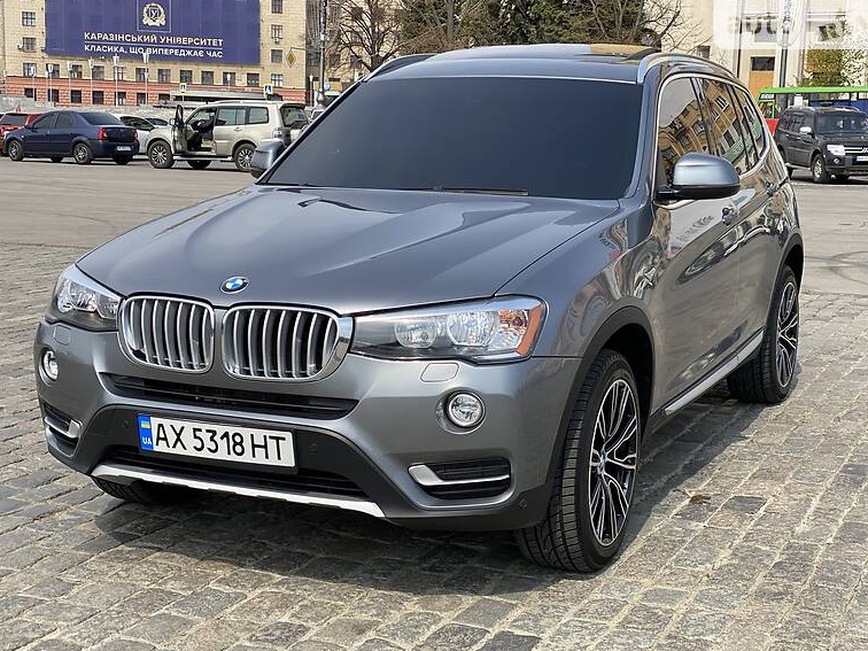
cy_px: 331
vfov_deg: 26.6
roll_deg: -2.1
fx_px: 1379
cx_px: 436
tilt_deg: -8.6
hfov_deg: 34.9
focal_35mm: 55
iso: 20
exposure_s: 1/1142
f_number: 2
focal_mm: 6
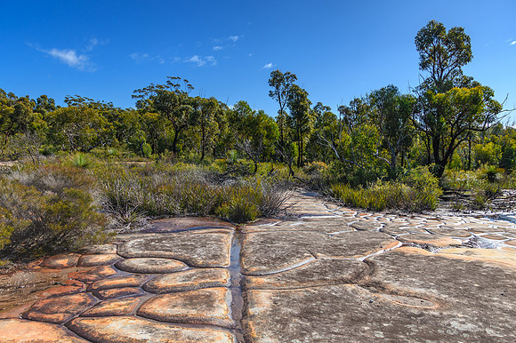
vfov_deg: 47.9
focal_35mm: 27
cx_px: 258
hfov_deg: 67.4
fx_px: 387
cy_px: 172
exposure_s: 1/1000
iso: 250
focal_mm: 18
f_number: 7.1
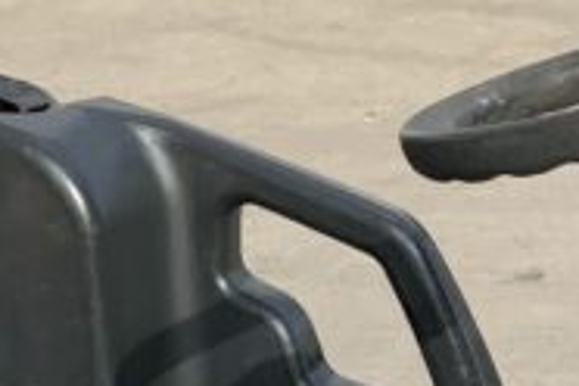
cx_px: -159
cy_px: 423
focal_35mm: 166
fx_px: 2670
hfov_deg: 12.0
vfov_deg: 8.2
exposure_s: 1/1076
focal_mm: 3
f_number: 1.8
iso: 16
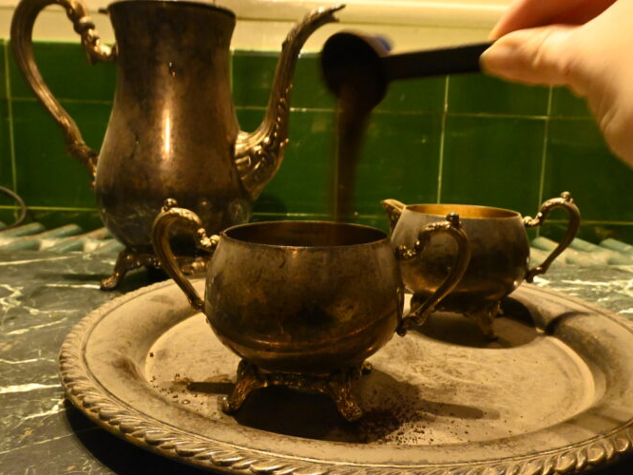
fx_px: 549
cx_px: 346
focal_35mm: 30
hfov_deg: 59.8
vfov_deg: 46.8
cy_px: 236
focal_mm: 18
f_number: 14
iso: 8000
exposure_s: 1/15
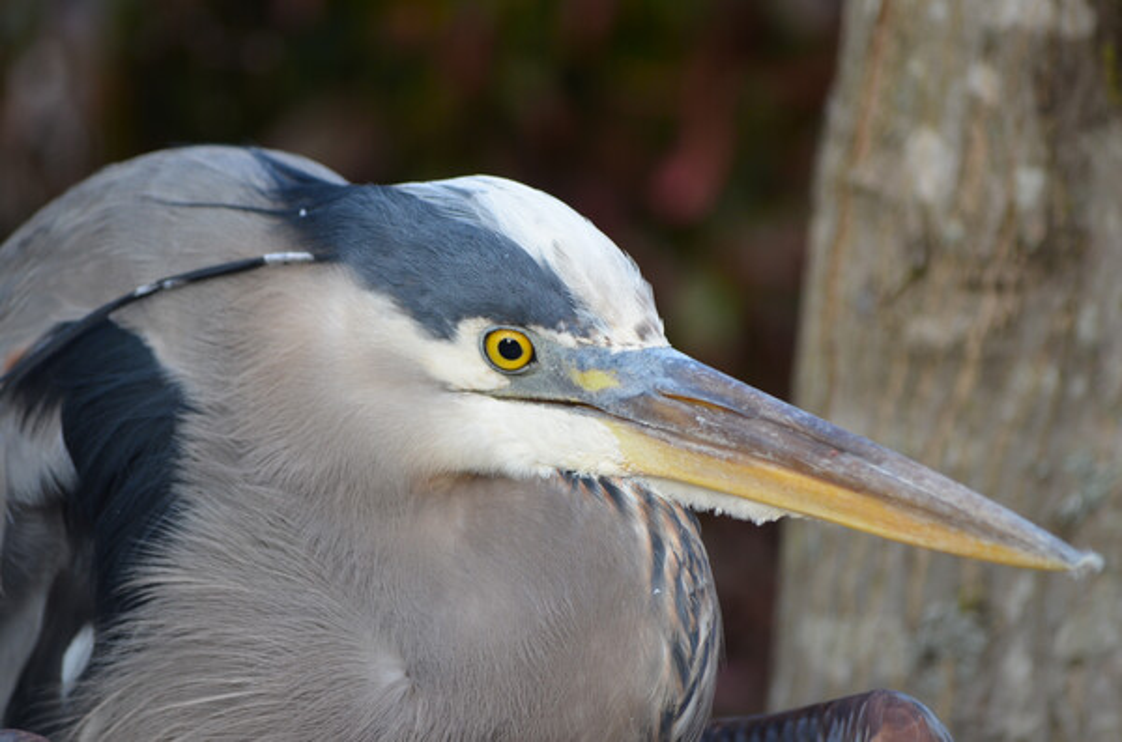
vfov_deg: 4.6
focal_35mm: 300
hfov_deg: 6.9
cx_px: 561
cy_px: 371
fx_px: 9328
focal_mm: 200
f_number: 5
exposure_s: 1/125
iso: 400
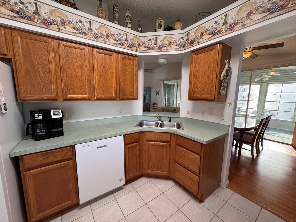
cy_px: 111
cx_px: 148
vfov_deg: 85.7
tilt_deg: -8.1
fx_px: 120
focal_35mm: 14
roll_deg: -0.4
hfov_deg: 102.1
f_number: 2.2
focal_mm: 2.22
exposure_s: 1/120
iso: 250
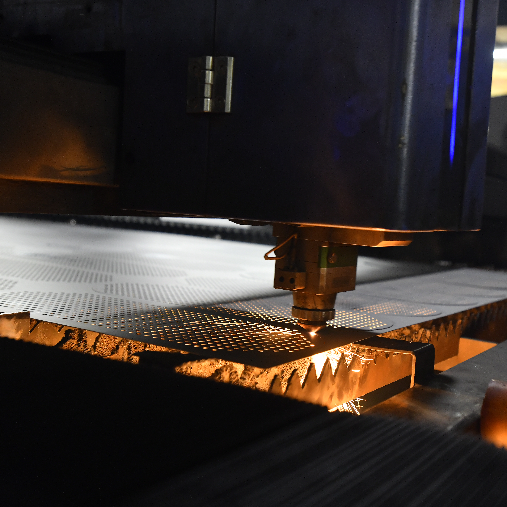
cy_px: 254
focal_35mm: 45
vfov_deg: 37.6
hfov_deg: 37.3
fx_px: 746
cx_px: 320
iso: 2000
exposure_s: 1/80
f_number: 4.5
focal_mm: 35
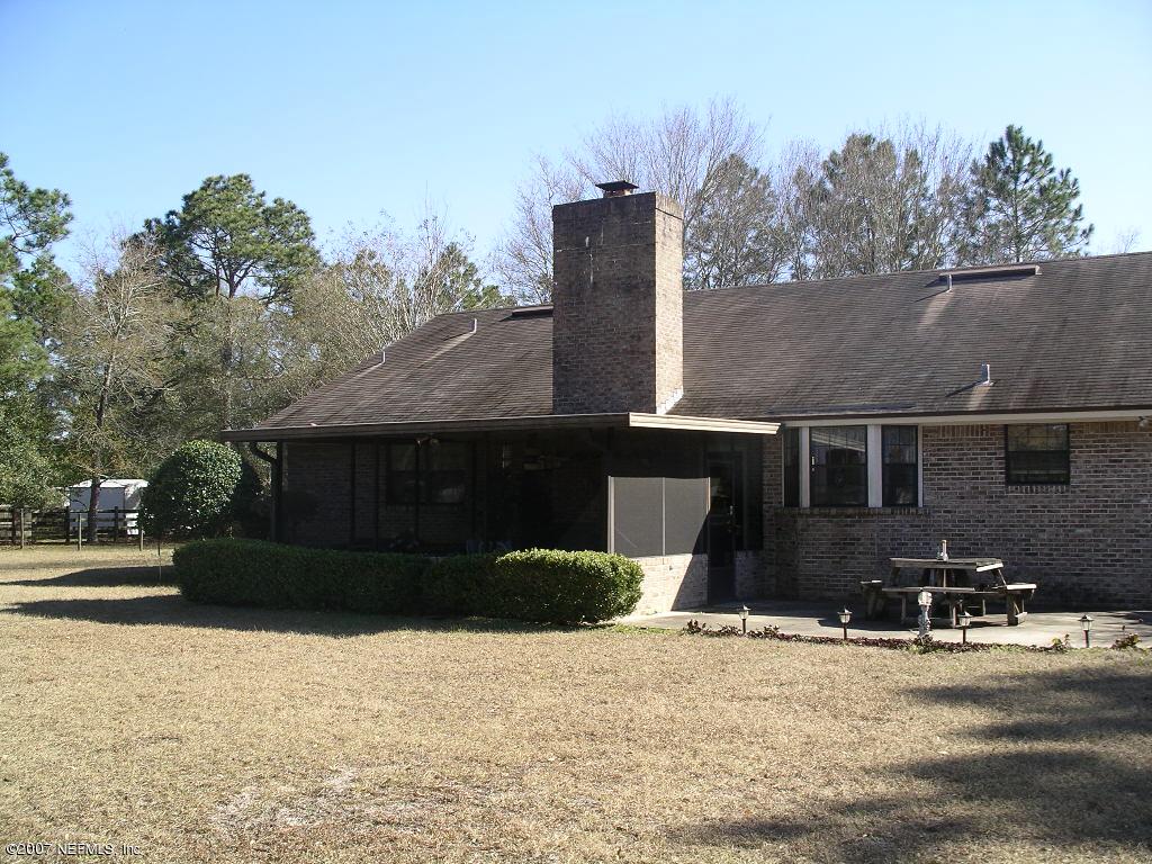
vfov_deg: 38.7
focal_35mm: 37
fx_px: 1231
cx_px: 576
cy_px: 432
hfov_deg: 50.1
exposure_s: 1/296
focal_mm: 7.8
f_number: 4.3
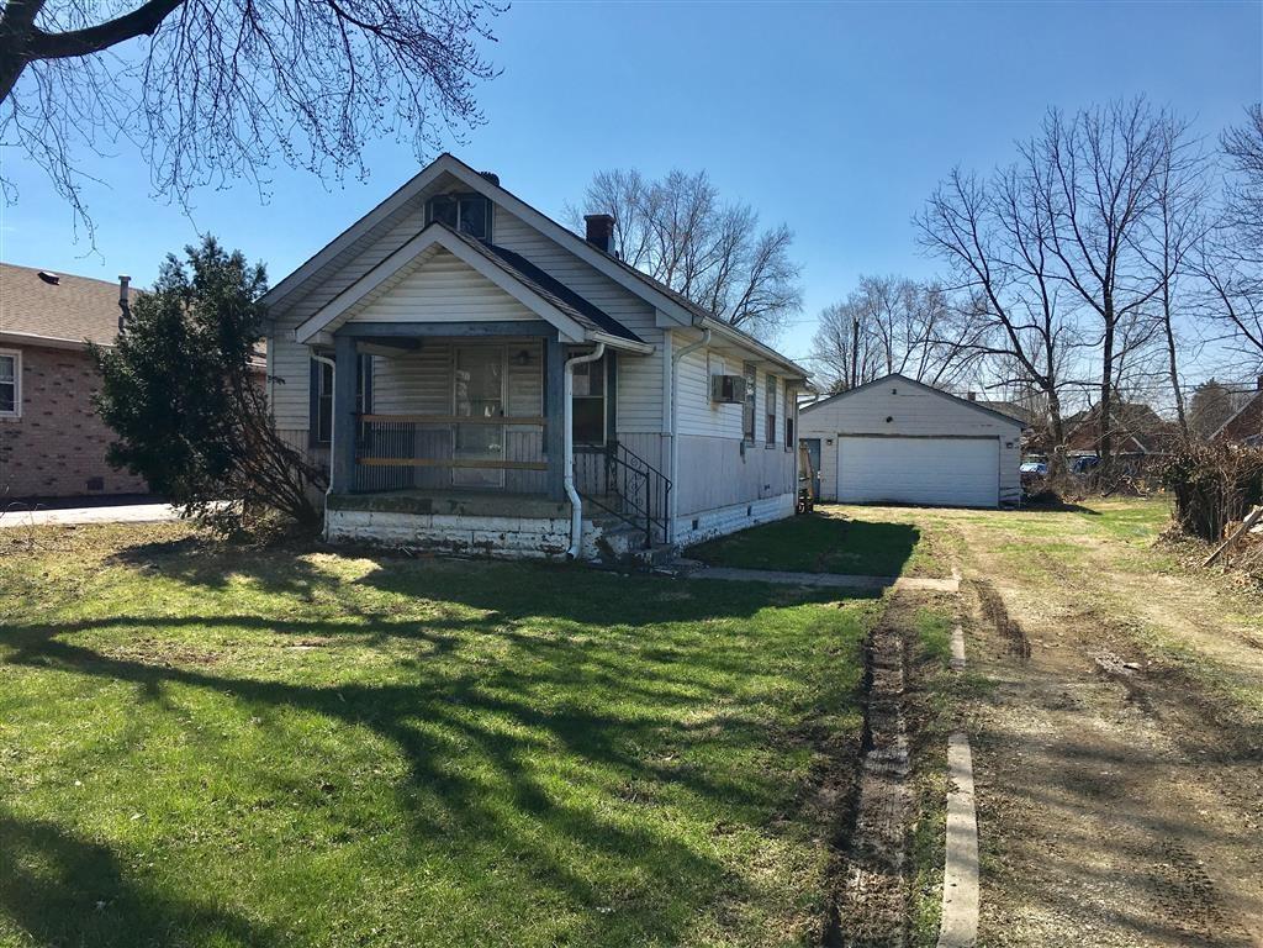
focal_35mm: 29
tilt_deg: -1.5
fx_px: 1058
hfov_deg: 61.7
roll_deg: -1.6
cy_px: 474
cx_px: 632
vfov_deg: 48.2
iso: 25
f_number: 2.2
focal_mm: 4.15
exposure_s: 1/1789
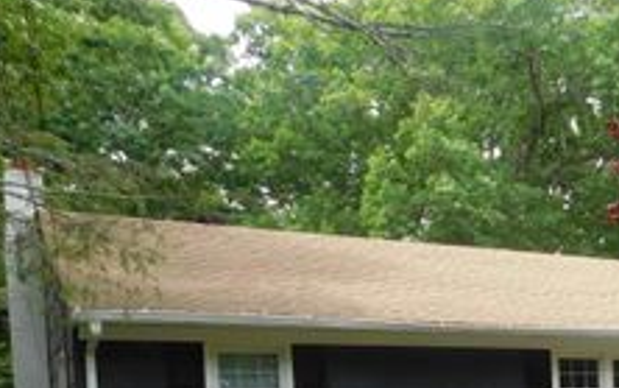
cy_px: 482
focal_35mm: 55
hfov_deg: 33.4
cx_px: 636
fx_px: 928
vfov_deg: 21.6
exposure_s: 1/500
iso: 125
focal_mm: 4
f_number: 3
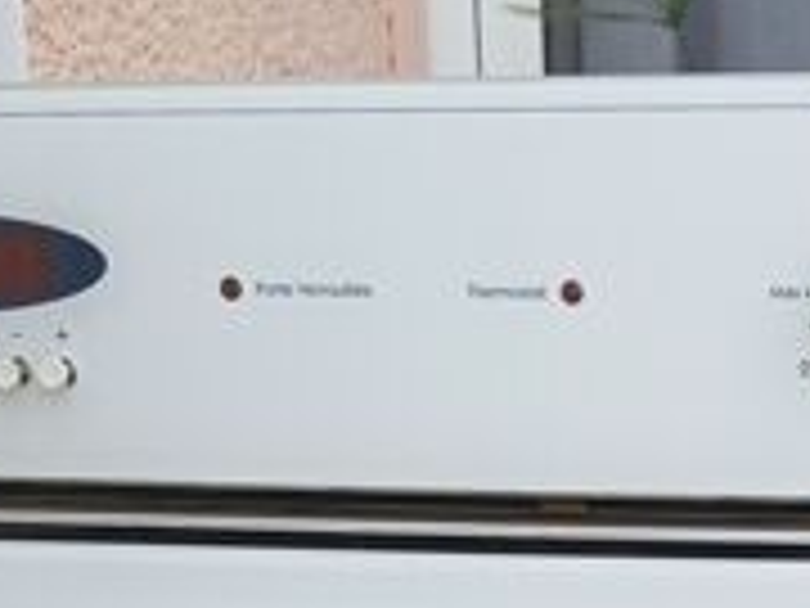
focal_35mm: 96
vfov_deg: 14.6
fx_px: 2246
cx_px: 652
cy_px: 838
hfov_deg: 20.2
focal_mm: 3.98
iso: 25
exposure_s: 1/50
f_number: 1.8
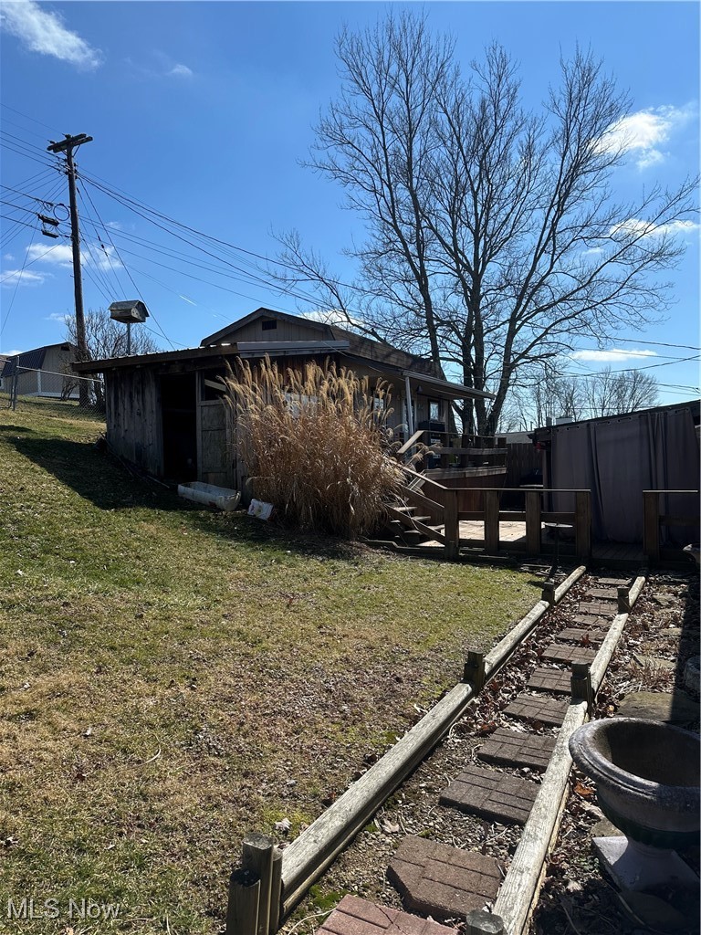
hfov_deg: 56.8
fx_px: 648
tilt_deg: +0.0
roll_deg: +1.9
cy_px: 468
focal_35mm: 24
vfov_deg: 71.6
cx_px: 350
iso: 80
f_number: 1.78
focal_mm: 6.86
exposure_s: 1/4184
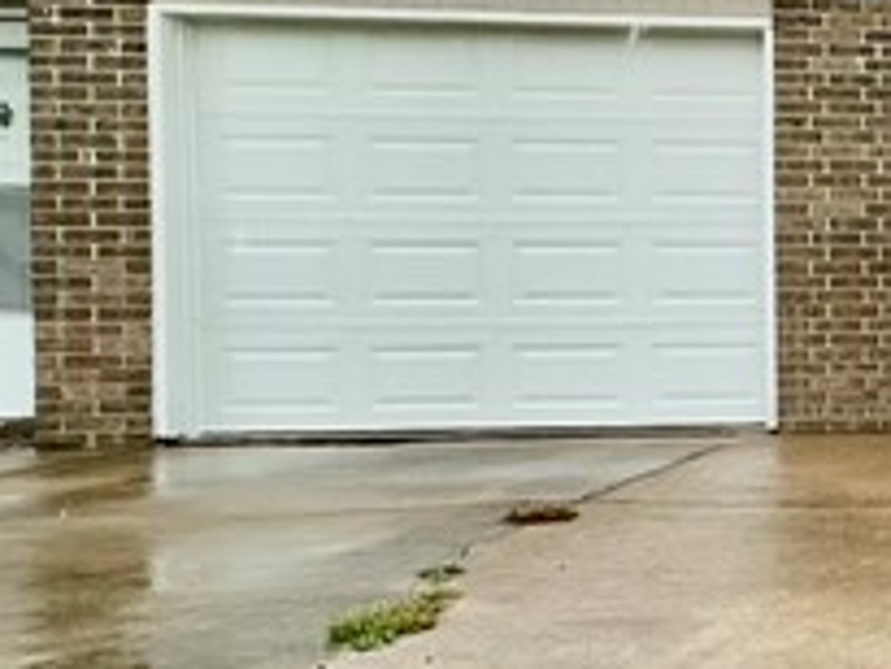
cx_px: 1834
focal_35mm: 70
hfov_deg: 17.9
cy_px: 248
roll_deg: -0.4
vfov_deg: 21.0
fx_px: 1803
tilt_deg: -0.8
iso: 50
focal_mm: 2.22
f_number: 2.2
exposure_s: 1/1043
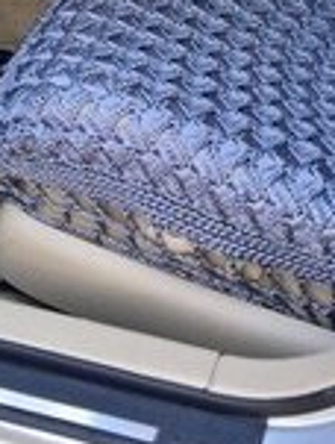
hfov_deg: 15.6
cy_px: -156
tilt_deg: -22.7
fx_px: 1221
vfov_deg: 18.9
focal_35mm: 95
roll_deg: -0.8
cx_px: 112
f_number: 2.2
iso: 25
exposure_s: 1/50
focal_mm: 4.15
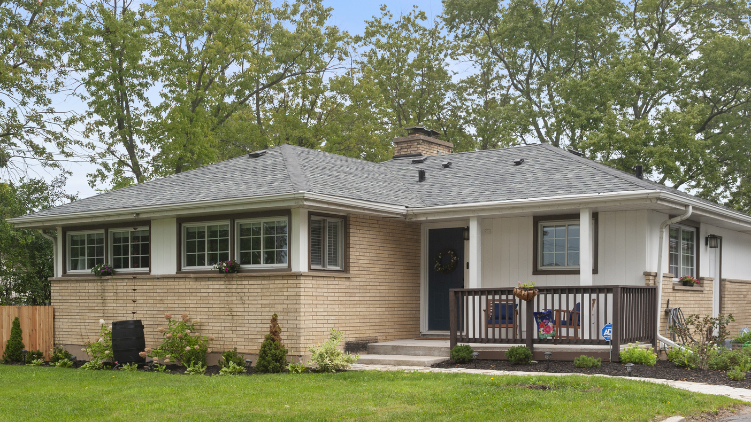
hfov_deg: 44.6
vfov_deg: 26.0
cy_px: 234
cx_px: 384
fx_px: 916
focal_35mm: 46
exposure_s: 1/200
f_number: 8
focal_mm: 38
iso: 400
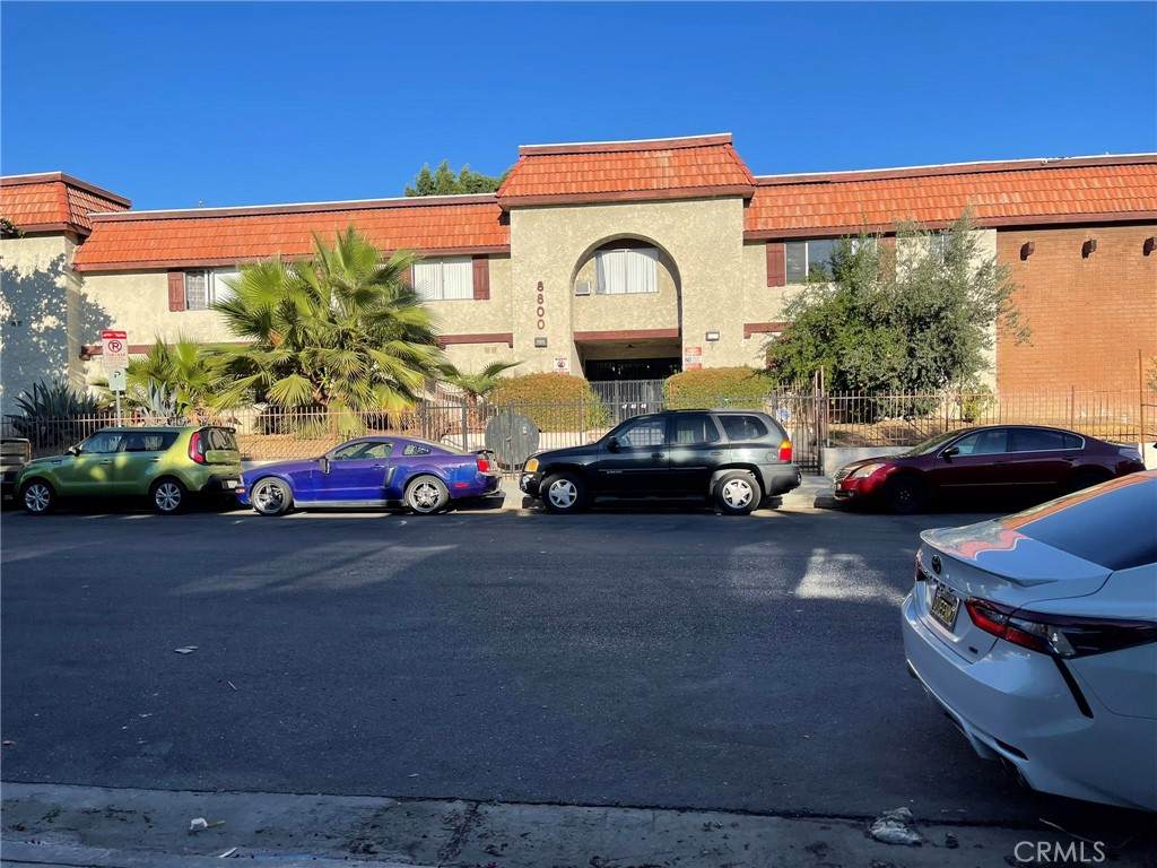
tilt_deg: -2.0
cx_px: 578
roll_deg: +1.1
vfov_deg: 54.9
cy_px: 434
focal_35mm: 25
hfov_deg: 69.4
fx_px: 836
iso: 32
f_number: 1.6
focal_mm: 5.1
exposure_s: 1/2336
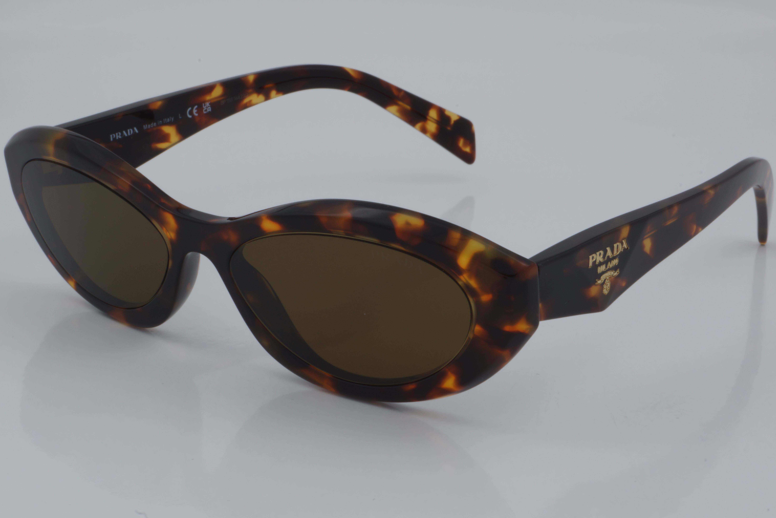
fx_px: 1638
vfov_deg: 17.9
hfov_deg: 26.7
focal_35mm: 76
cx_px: 390
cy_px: 261
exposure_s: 1/4
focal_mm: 50
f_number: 32
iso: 100
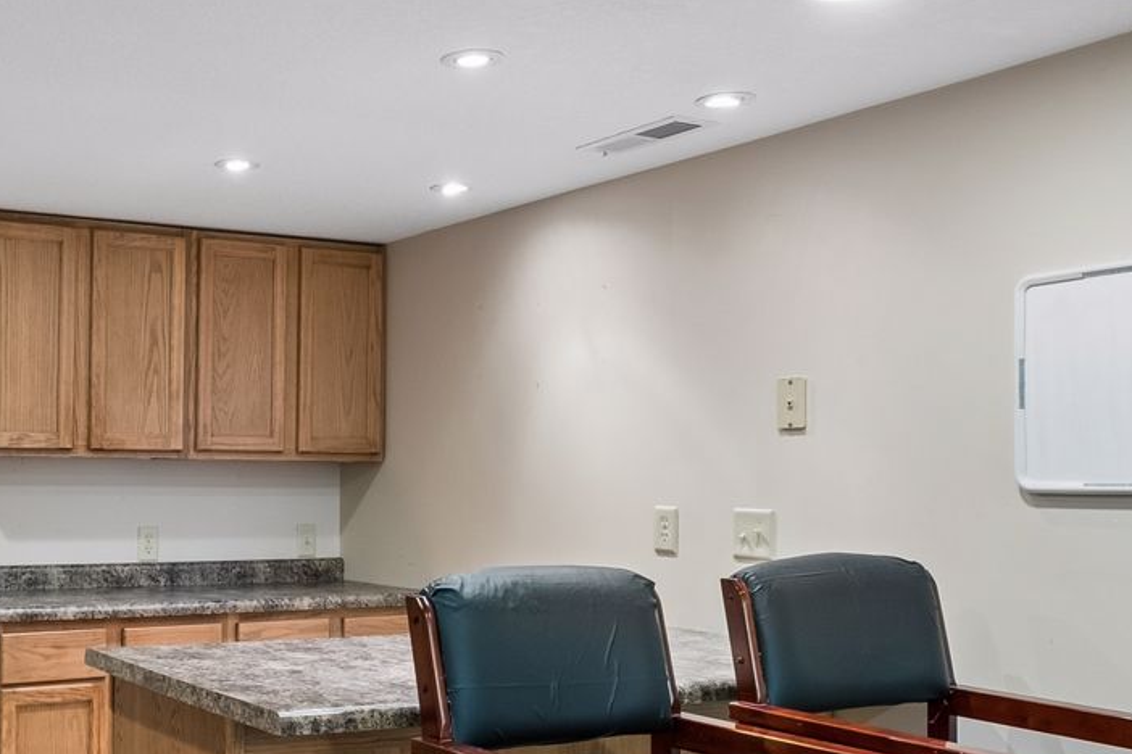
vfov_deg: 32.4
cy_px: 496
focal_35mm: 41
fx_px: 1289
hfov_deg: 44.5
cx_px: 189
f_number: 8
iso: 400
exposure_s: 1/10
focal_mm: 10
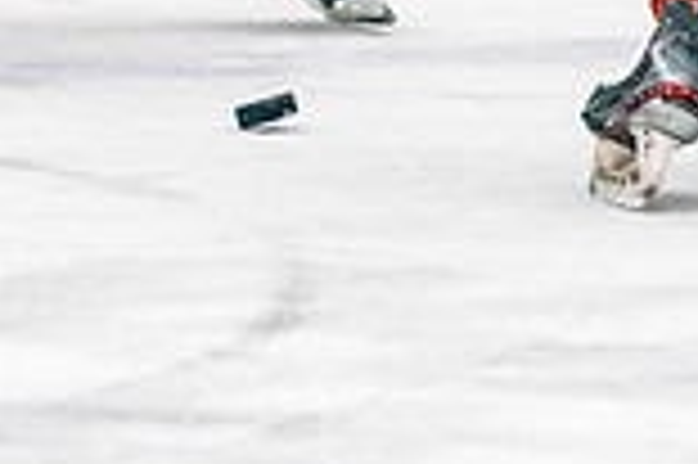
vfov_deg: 1.6
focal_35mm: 879
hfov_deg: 2.3
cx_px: -196
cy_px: -399
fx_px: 17025
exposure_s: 1/1250
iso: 3200
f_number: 2.8
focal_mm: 178
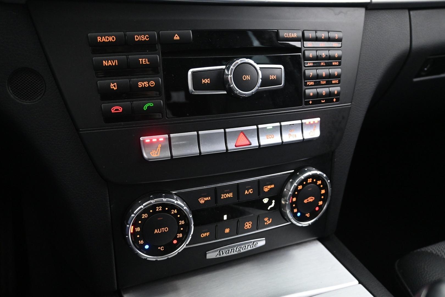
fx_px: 389
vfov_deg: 41.7
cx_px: 222
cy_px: 148
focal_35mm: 32
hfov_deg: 59.5
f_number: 4
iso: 3200
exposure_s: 1/15
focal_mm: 21
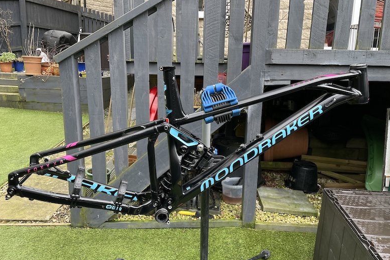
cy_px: 139
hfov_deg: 65.5
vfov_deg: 46.3
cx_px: 192
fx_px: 303
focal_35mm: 28
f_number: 1.6
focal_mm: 4.2
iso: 80
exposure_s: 1/121
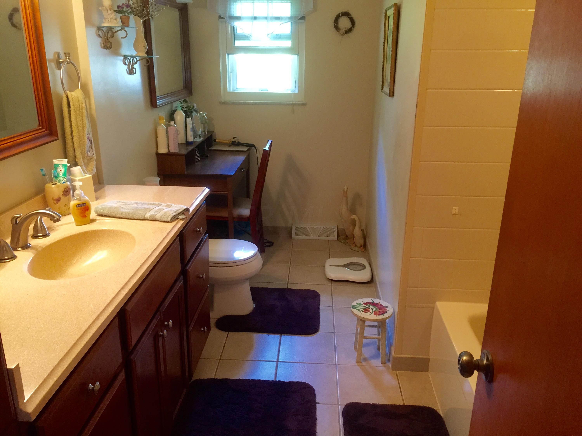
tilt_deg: -18.9
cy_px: 218
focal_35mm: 29
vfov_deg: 48.2
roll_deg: -1.4
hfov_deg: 61.7
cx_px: 291
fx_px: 488
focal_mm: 4.15
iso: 125
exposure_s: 1/30
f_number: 2.2
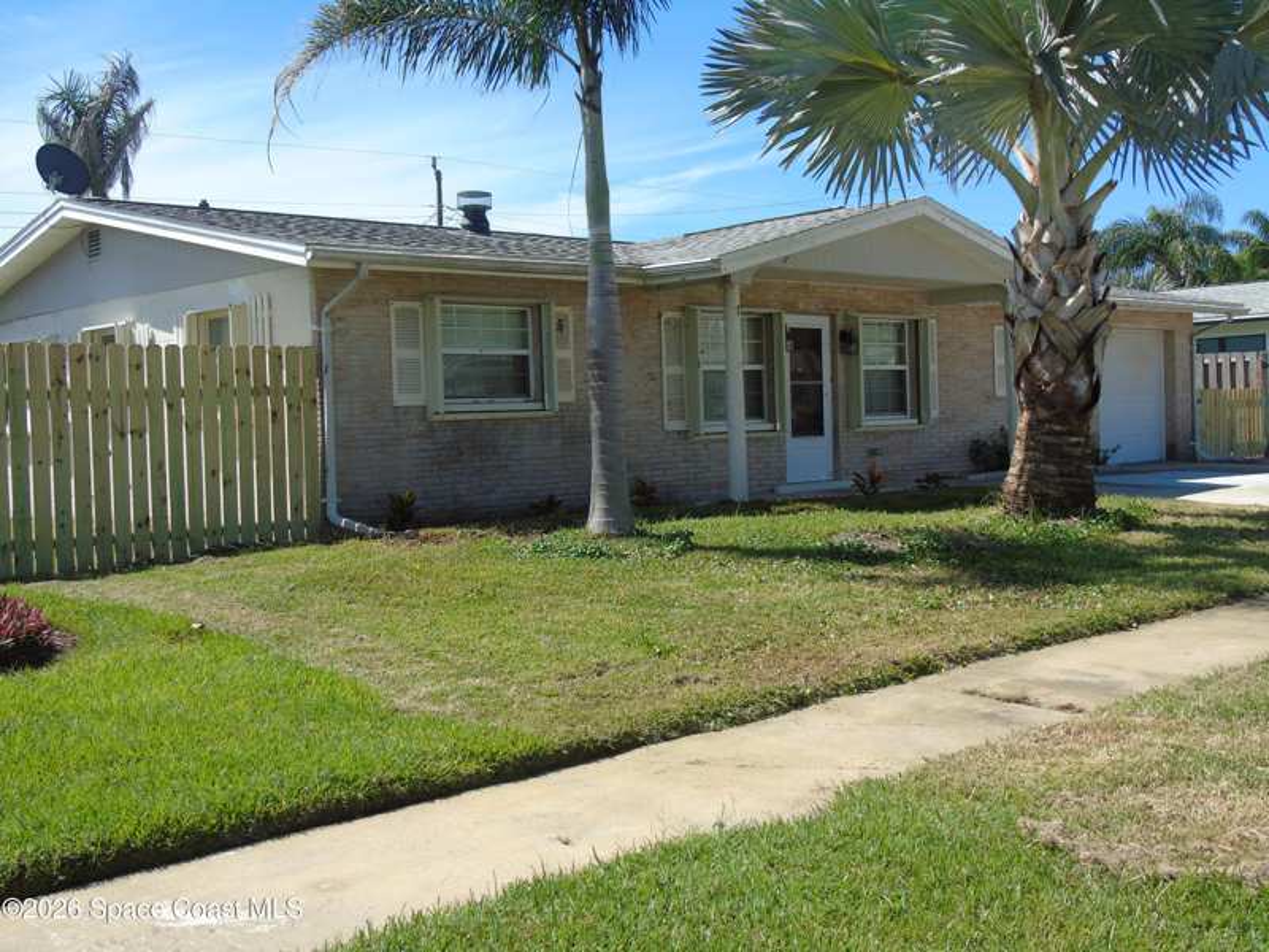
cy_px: 476
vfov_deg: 36.0
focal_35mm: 40
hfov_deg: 46.8
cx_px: 634
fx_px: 1466
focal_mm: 7.1
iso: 80
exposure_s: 1/500
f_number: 3.9
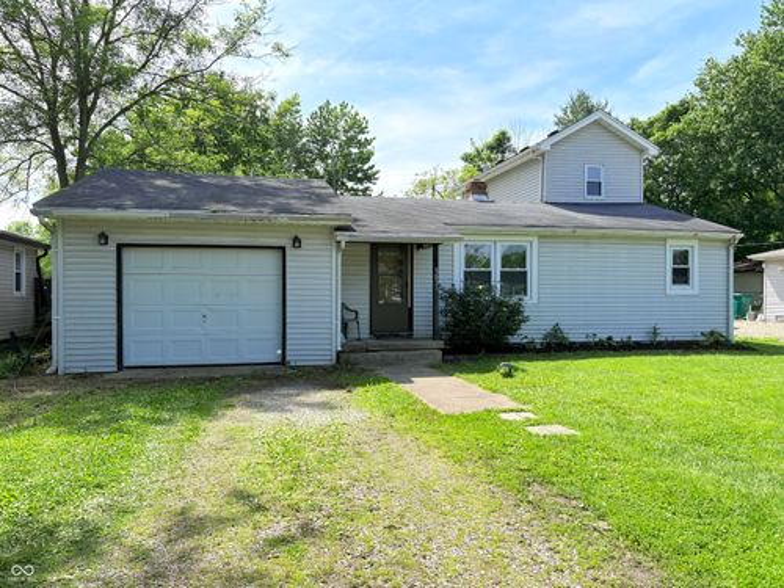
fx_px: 589
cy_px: 294
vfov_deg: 53.1
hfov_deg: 67.3
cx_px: 392
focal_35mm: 26
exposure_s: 1/2985
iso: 50
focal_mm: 5.96
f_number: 1.6
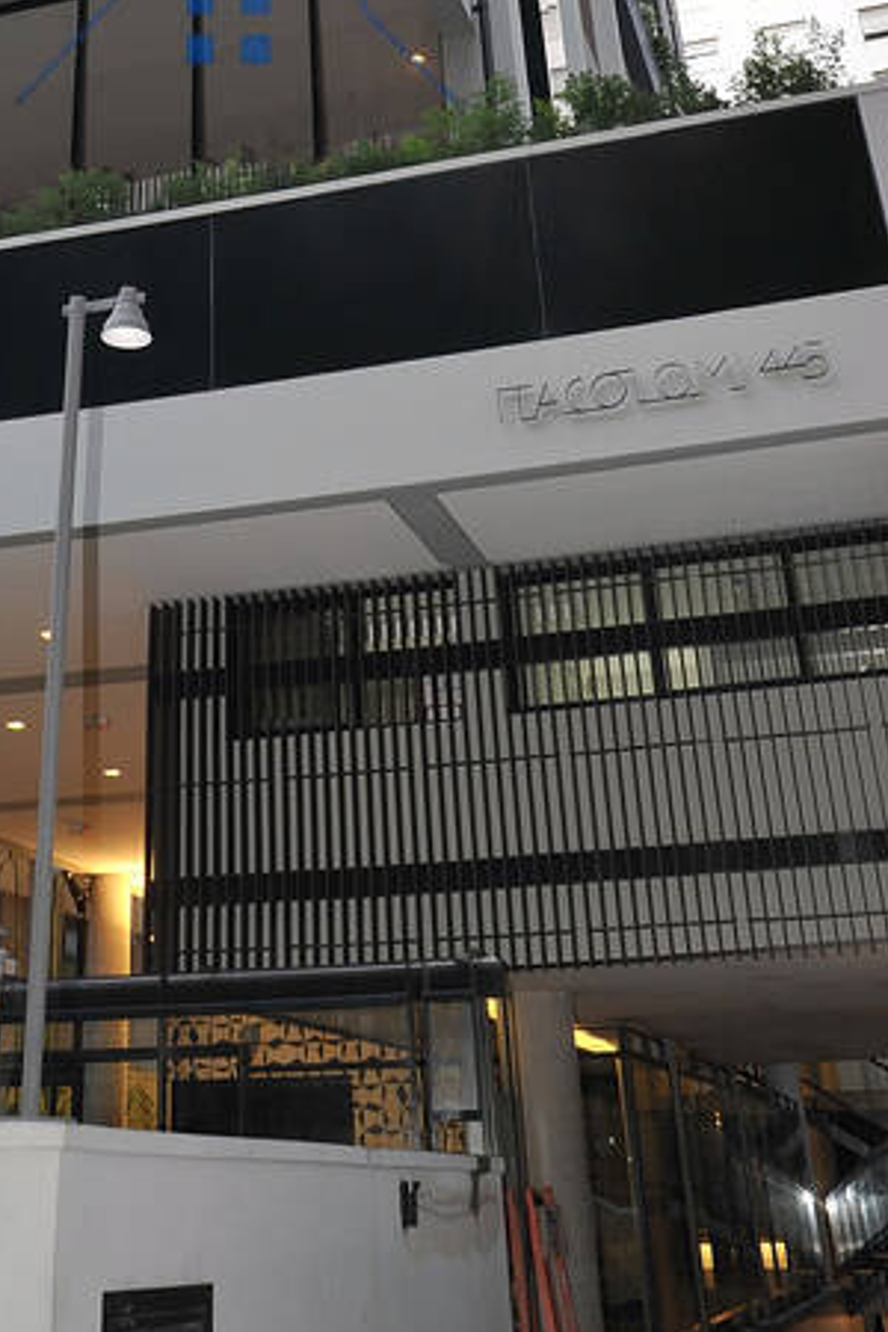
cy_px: 9
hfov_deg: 27.7
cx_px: 223
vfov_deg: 37.0
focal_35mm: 48
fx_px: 1776
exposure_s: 1/4
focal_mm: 20
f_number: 11
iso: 400
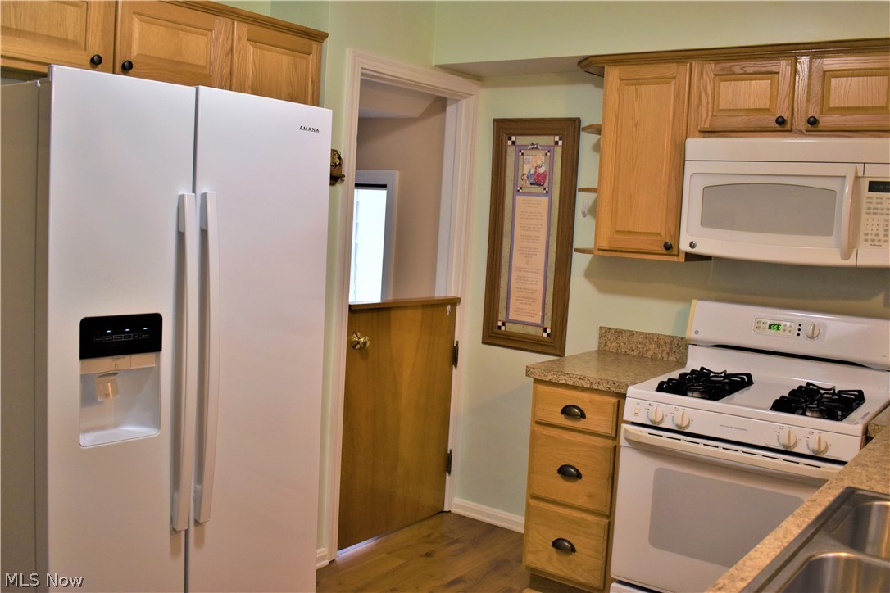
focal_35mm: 33
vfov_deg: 40.0
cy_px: 296
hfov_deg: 57.2
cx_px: 445
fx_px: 816
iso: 400
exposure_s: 1/80
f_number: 3.8
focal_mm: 22
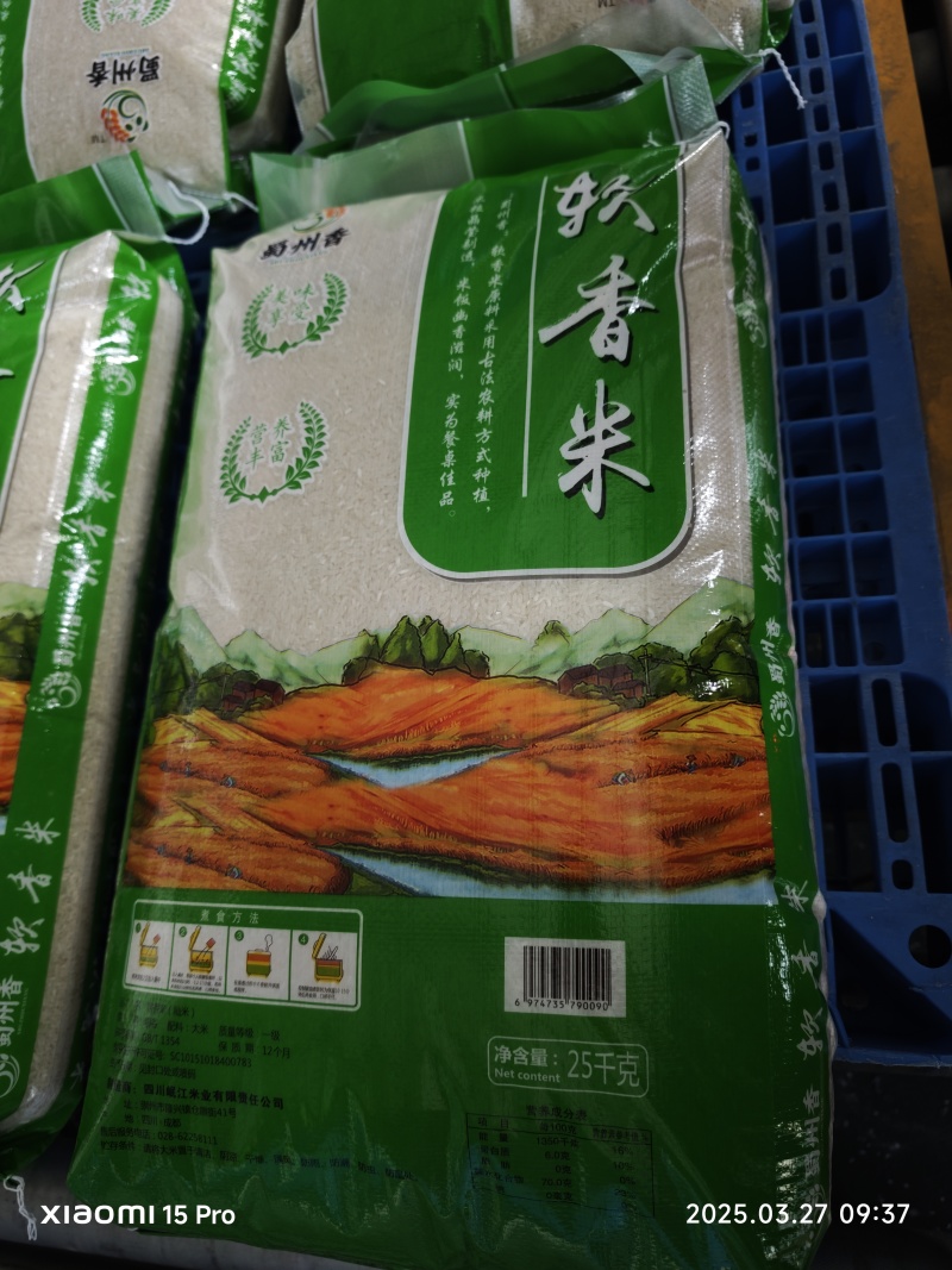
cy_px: 635
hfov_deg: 58.9
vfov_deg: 73.9
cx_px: 476
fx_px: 844
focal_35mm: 23
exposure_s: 1/91
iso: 400
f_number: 1.44
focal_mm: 6.68
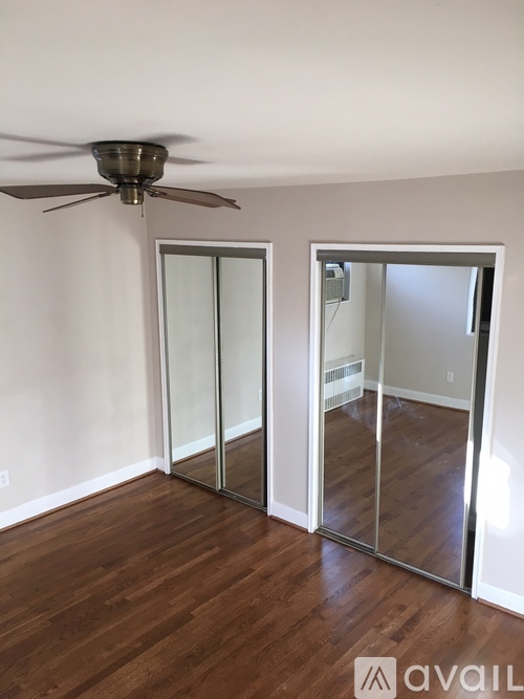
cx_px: 262
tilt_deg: -11.0
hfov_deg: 48.2
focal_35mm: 29
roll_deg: +1.0
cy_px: 350
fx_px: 586
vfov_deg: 61.7
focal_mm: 4.15
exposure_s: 1/33
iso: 32
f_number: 2.2
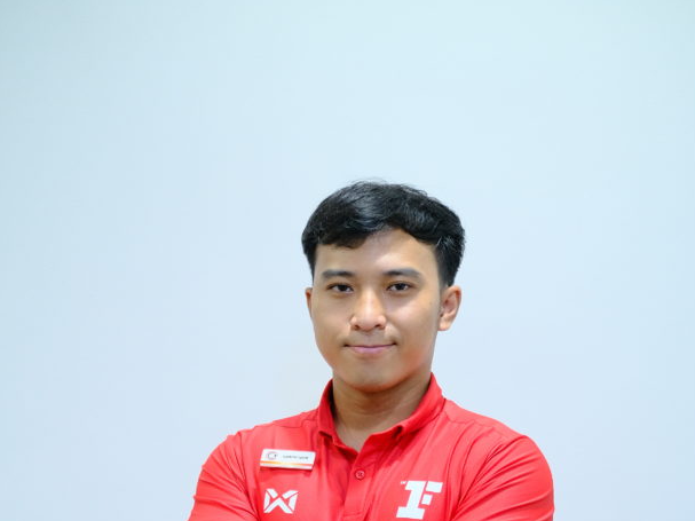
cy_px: 537
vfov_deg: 16.7
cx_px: 370
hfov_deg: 22.8
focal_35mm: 86
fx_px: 1726
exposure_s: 1/60
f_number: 1.4
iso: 800
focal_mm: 35
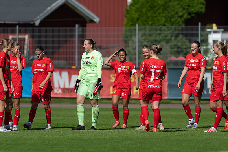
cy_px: 76
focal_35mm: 465
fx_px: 2944
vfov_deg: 3.0
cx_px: 114
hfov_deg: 4.4
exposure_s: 1/3200
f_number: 3.2
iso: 100
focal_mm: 300
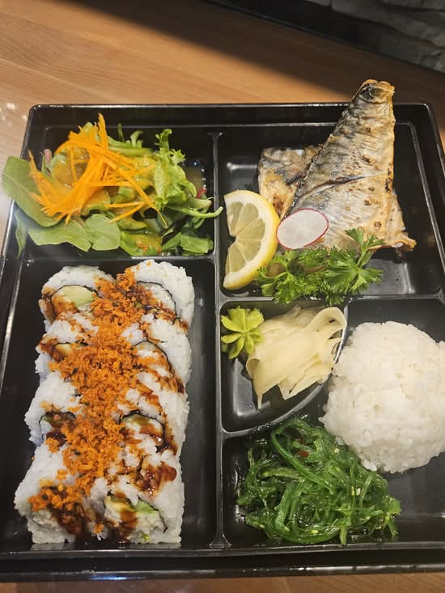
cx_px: 222
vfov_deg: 73.9
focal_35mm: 23
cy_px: 296
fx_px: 394
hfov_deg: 58.9
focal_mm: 5.4
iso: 500
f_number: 1.8
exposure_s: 1/120
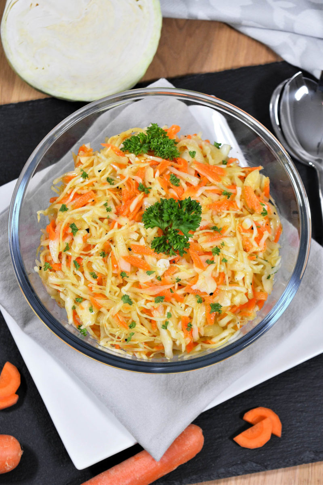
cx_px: 162
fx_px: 1110
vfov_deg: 24.6
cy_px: 242
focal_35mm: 82
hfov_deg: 16.6
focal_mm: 55
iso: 500
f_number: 5.6
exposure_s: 1/60
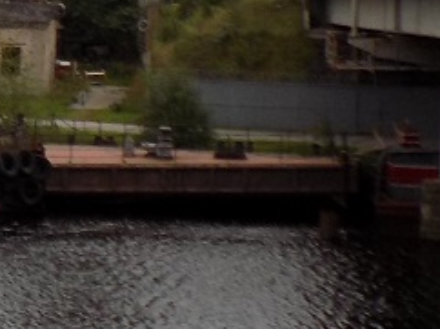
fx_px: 2210
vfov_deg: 8.5
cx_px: -677
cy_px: 29
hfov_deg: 9.8
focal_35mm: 174
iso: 80
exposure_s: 1/640
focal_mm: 6.1
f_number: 3.4
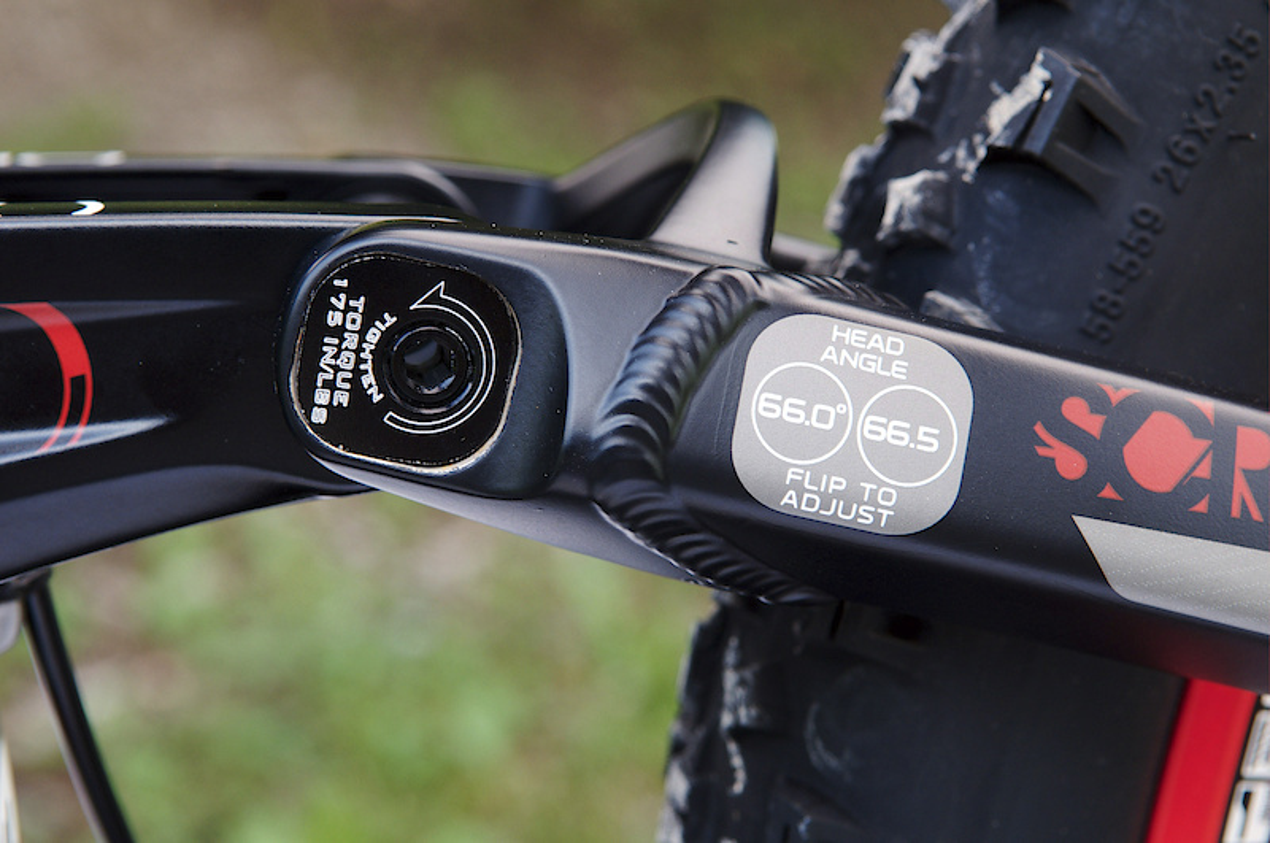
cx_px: 635
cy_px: 422
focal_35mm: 82
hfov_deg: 24.7
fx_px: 2906
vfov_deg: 16.5
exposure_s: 1/25
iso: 100
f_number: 7.1
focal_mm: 55
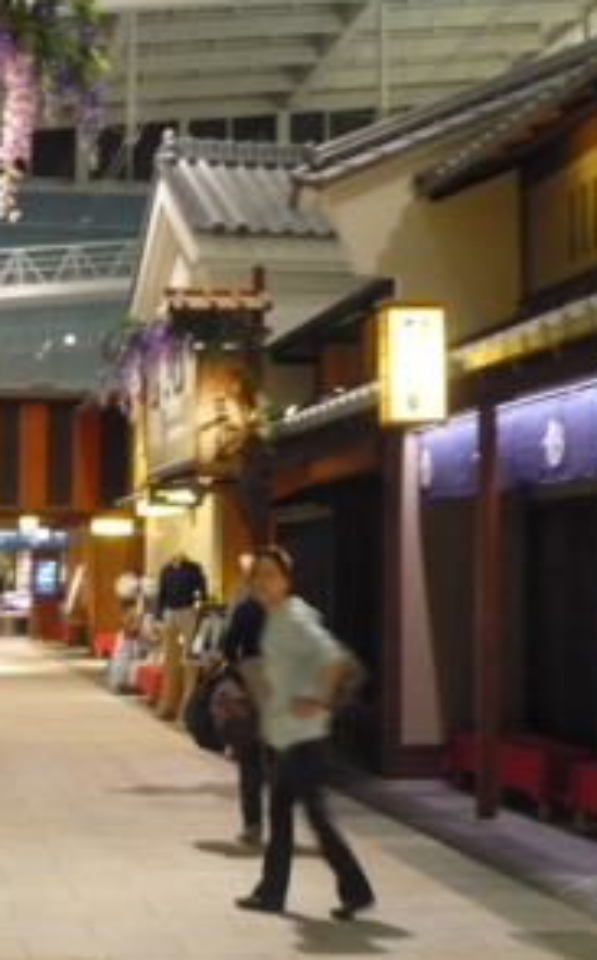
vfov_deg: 31.6
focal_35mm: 65
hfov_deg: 19.8
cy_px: 477
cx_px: 147
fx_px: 1697
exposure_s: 1/8
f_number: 3.5
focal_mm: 7.4
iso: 400
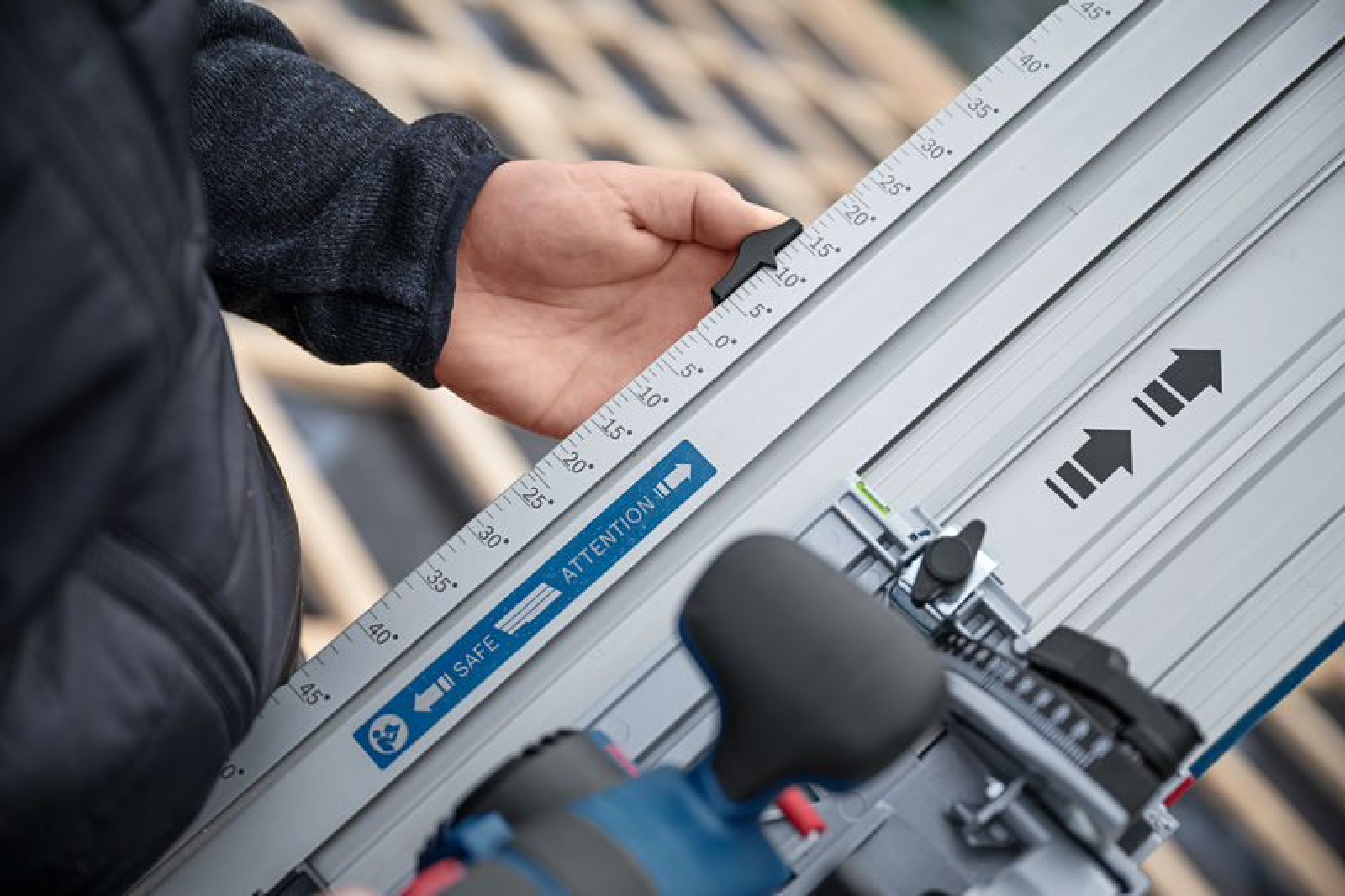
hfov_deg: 37.5
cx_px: 672
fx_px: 1980
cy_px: 448
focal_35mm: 53
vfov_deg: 25.5
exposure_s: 1/800
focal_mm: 53
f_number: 3.2
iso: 80
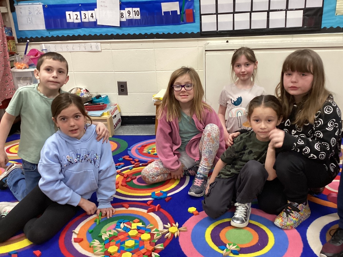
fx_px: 337
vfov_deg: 41.7
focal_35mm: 34
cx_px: 181
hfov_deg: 53.9
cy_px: 141
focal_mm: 3.3
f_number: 2.4
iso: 250
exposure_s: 1/60
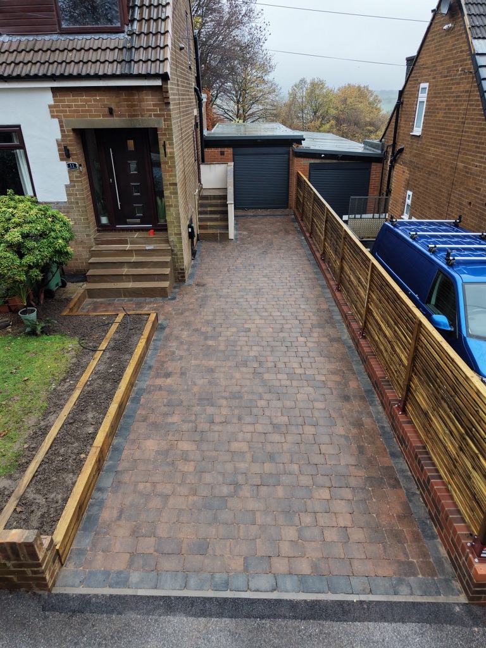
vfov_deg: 73.9
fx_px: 431
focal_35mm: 23
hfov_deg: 58.9
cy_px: 324
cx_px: 243
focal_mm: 8.67
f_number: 1.8
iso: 100
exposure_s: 1/120
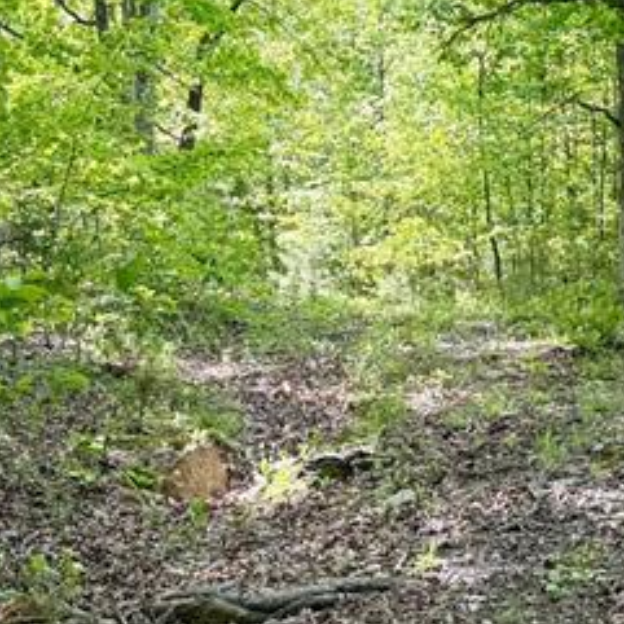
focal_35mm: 90
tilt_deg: +3.3
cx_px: 383
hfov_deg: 19.3
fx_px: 1836
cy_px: 404
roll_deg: +1.7
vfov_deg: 19.2
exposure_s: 1/333
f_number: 1.78
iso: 80
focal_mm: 6.76
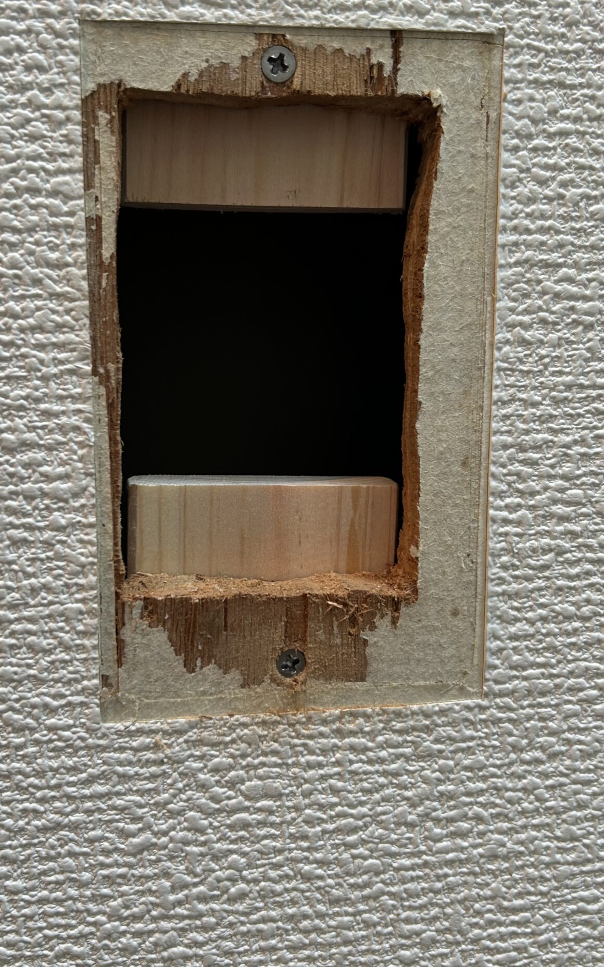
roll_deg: +0.3
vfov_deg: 51.5
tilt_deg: -9.6
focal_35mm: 38
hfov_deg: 33.5
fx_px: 1001
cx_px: 262
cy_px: 454
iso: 80
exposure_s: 1/50
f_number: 1.5
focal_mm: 5.7
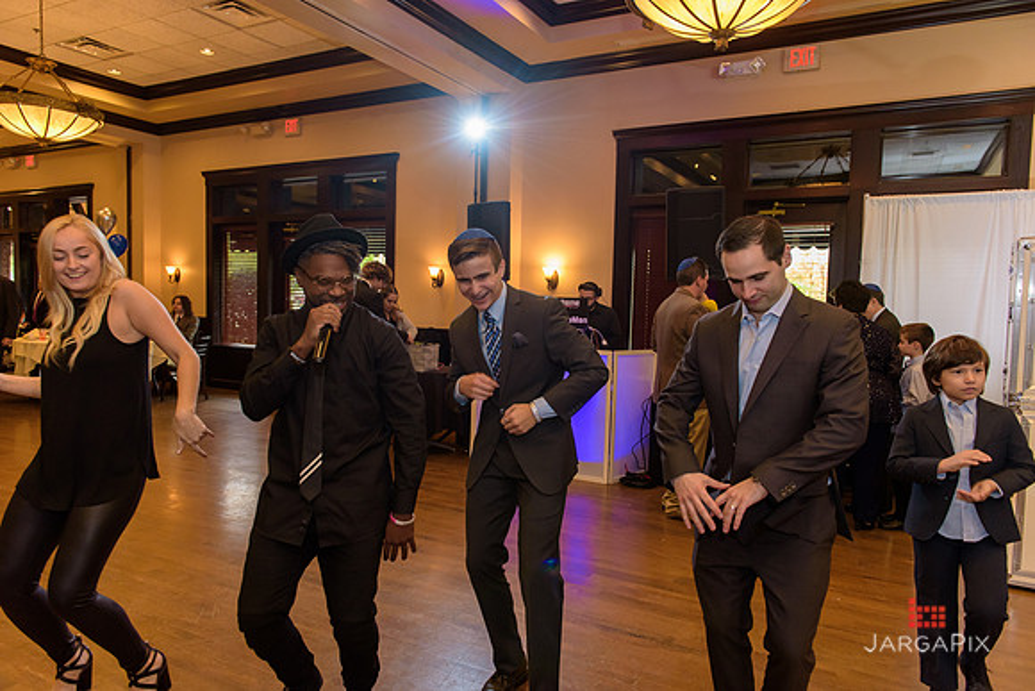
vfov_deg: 53.2
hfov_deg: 73.7
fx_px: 690
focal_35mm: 24
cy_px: 346
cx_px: 518
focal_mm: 24
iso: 1600
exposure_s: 1/125
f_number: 3.2
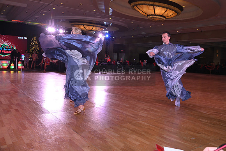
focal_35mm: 31
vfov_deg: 42.3
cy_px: 76
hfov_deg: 60.3
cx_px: 113
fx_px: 195
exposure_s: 1/200
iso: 1250
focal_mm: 31
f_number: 6.3
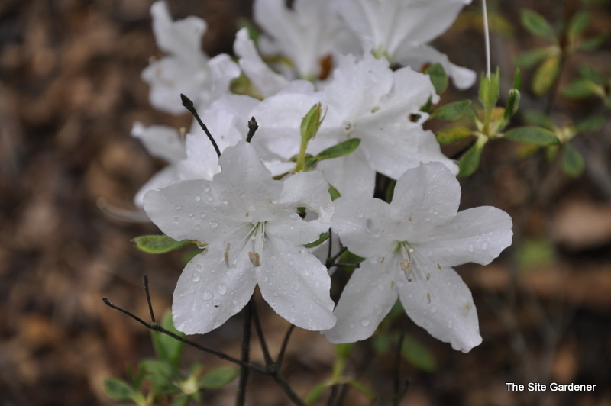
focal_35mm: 158
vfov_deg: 8.7
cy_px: 203
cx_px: 306
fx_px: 2671
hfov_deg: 13.1
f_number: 5.6
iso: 220
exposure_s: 1/125
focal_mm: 105
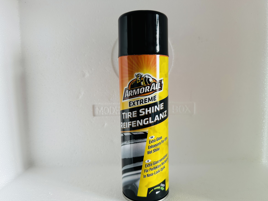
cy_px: 104
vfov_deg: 54.9
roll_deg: +0.8
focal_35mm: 25
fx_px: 194
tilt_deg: -7.8
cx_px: 137
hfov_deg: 69.4
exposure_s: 1/121
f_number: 1.78
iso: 100
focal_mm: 6.86
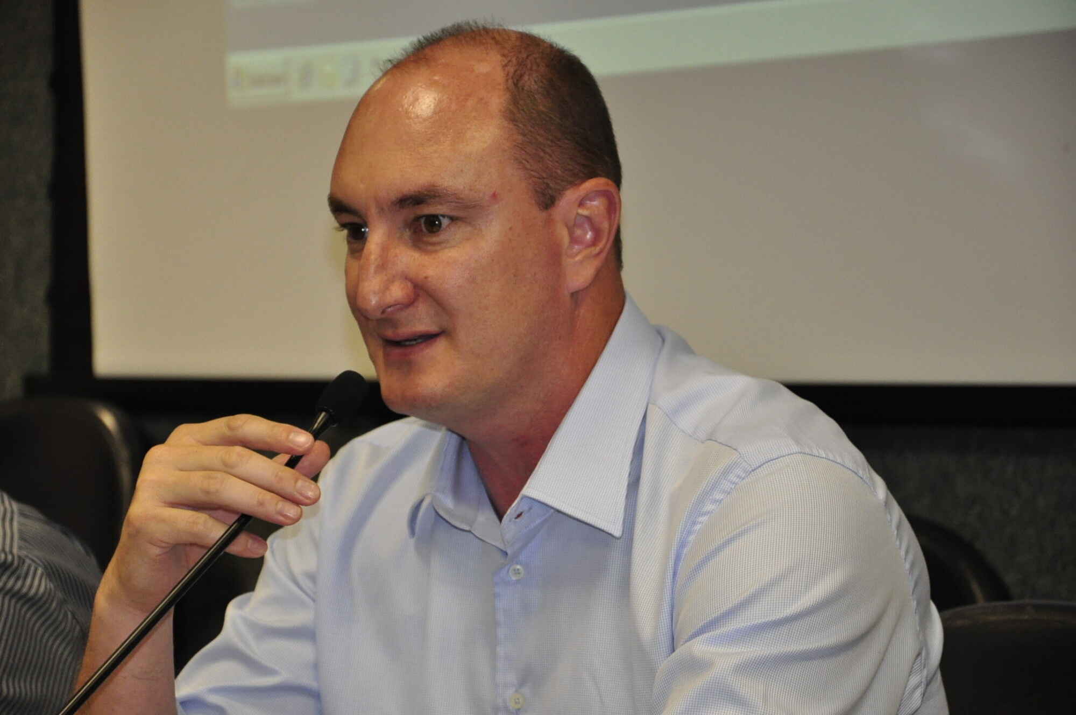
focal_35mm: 158
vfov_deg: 8.7
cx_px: 538
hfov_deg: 13.1
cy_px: 358
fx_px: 4701
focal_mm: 105
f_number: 5.6
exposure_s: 1/80
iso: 1600
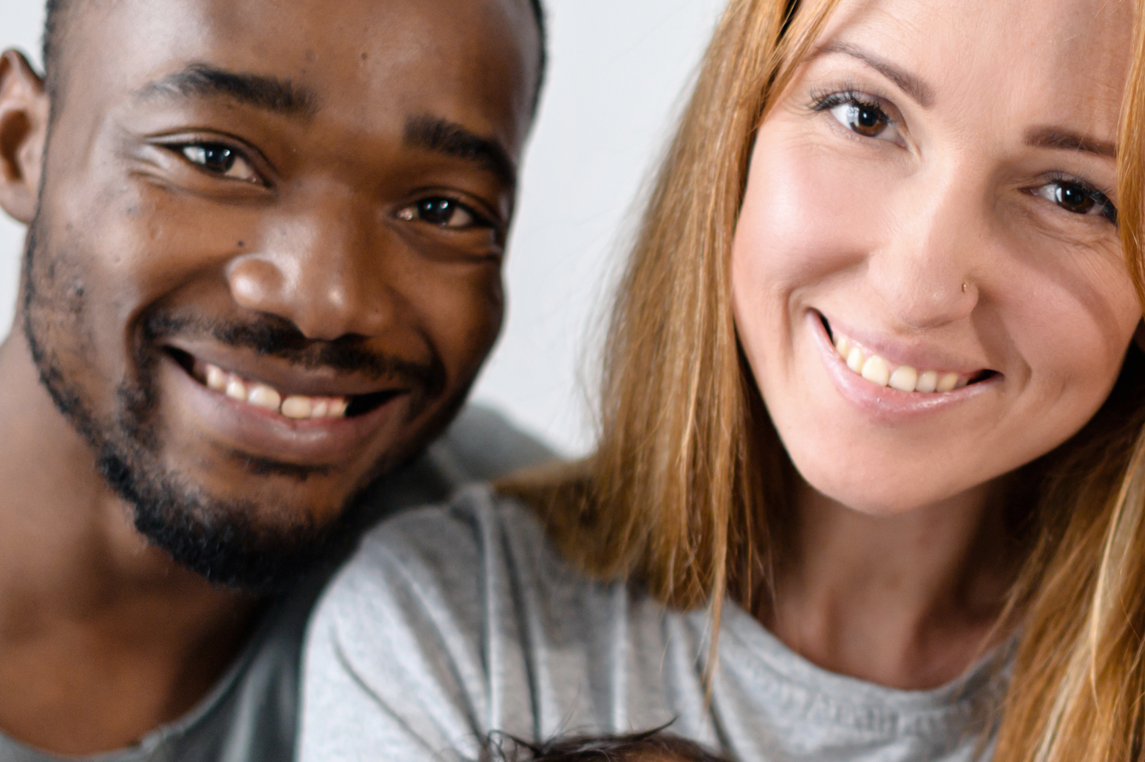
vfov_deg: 12.0
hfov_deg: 18.0
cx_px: 865
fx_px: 3592
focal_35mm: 113
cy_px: 651
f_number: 2.2
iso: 720
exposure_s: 1/160
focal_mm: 50
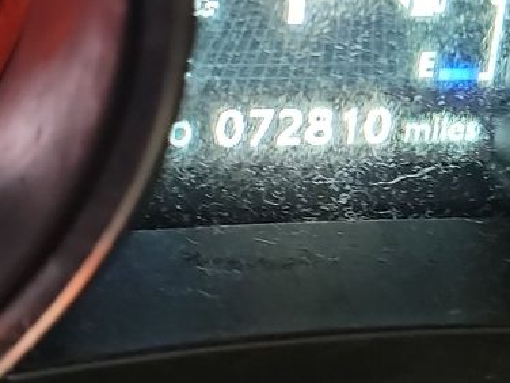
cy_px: 126
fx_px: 1503
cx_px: 316
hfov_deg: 19.2
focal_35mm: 102
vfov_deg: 14.5
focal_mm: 6.7
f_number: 1.8
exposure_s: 1/14
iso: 1239
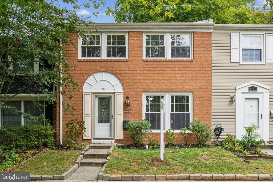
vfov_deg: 37.9
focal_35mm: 35
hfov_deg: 54.4
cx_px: 136
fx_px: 265
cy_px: 91
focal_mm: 35
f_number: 7.1
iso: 200
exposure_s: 1/80
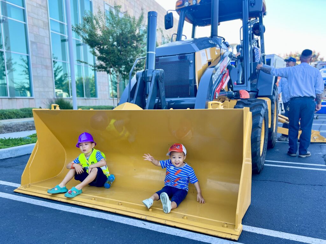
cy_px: 122
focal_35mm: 26
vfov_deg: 53.1
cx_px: 163
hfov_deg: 67.3
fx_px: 245
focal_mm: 5.7
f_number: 1.5
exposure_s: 1/367
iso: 50
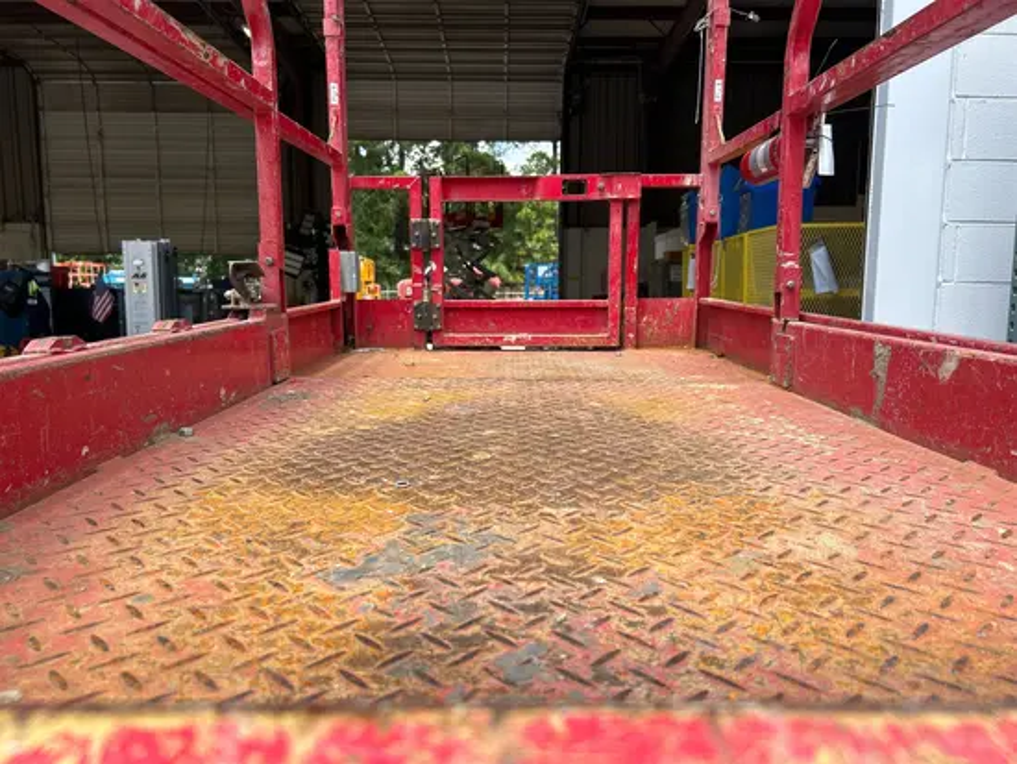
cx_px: 508
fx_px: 764
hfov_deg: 67.3
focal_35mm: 26
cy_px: 382
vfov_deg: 53.1
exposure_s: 1/917
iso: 50
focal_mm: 5.7
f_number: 1.5
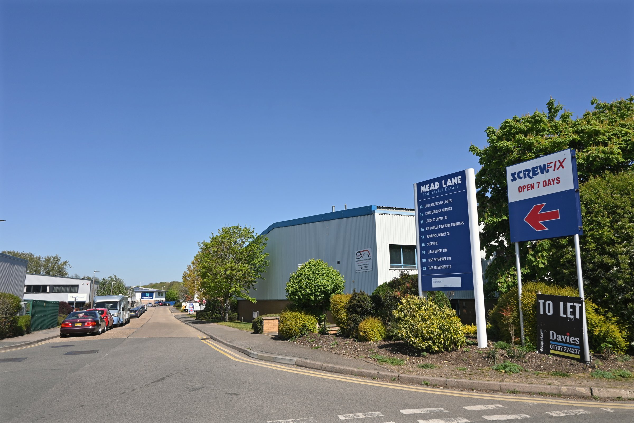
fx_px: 423
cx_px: 317
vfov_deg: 53.1
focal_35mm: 24
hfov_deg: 73.7
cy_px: 212
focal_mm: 16
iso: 100
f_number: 9
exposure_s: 1/320
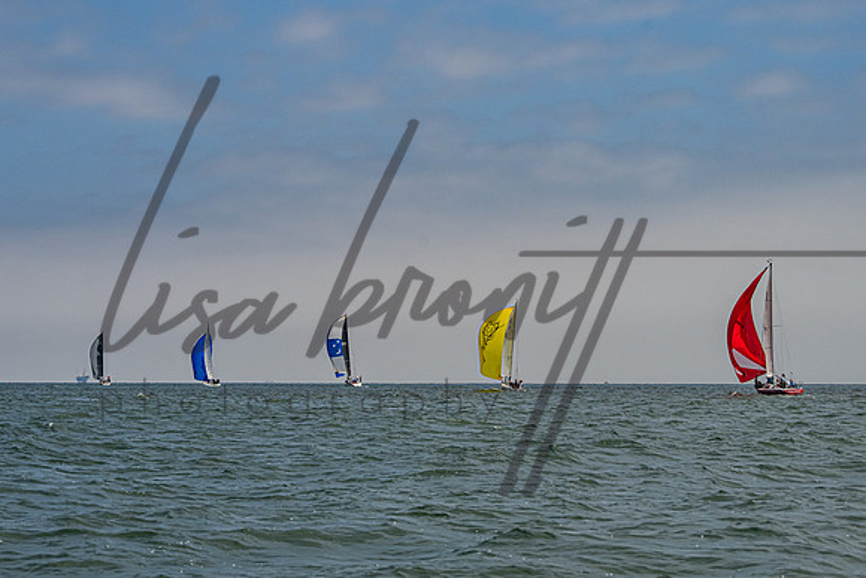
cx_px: 368
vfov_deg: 15.1
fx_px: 2179
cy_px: 263
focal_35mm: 91
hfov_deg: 22.5
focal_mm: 66
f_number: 8
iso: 400
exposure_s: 1/3200
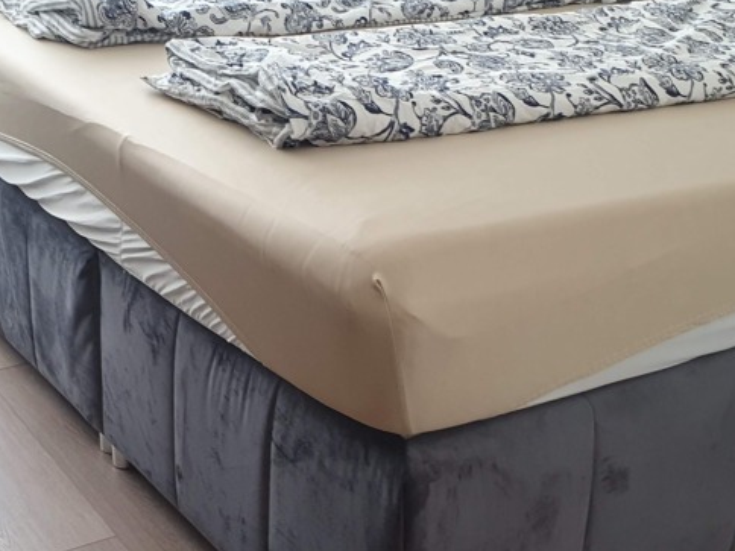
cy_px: 384
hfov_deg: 34.6
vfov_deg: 26.4
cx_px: 237
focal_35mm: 55
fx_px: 1168
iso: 160
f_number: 2.4
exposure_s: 1/40
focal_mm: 4.32
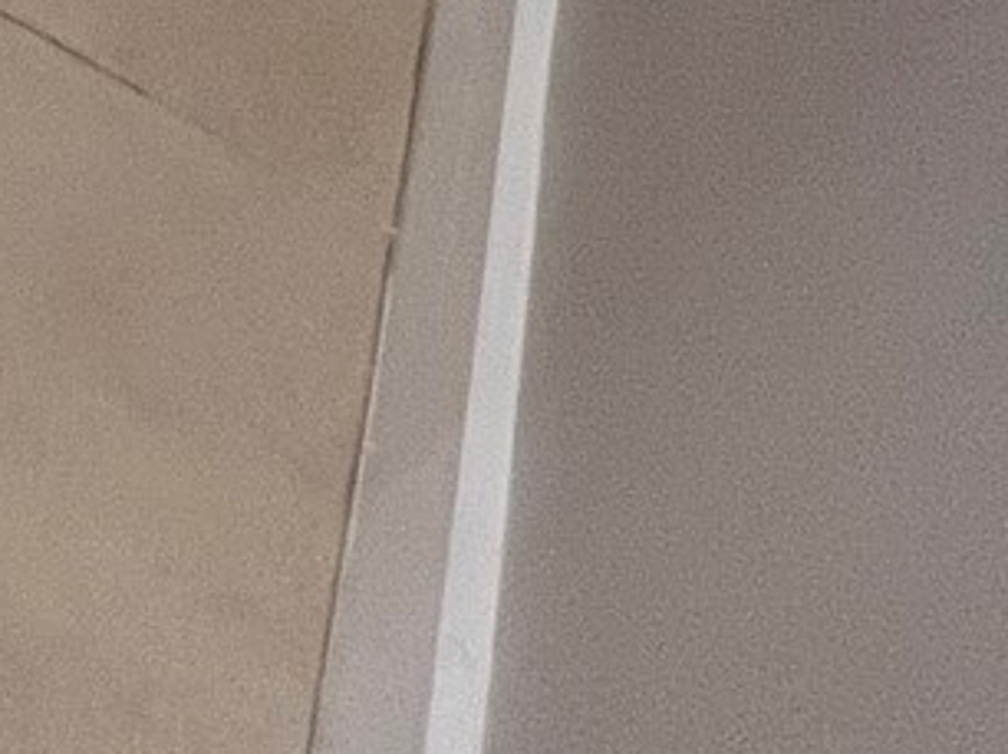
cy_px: -1152
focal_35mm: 68
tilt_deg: -35.2
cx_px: -1150
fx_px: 1979
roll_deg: +2.6
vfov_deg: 13.7
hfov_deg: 17.3
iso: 250
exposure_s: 1/60
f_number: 1.8
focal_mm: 1.57
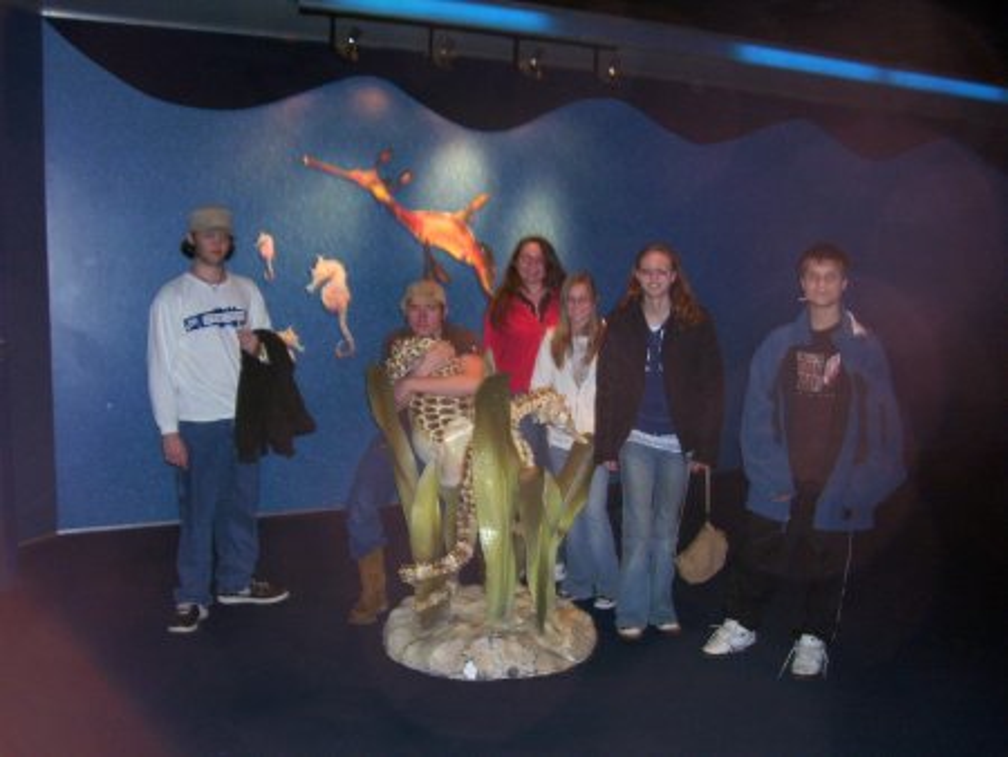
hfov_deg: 53.9
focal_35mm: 34
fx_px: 991
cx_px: 504
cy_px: 378
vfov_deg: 41.8
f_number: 2.7
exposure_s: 1/60
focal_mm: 5.6
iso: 80
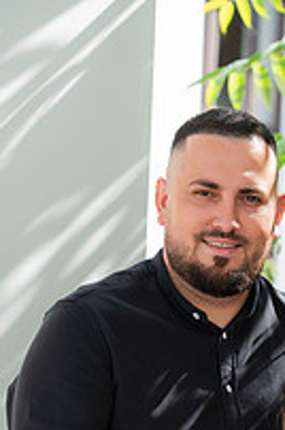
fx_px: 1883
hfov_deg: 8.6
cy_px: 456
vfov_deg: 12.8
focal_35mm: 158
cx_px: 301
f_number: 4
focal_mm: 71
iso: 320
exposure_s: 1/500
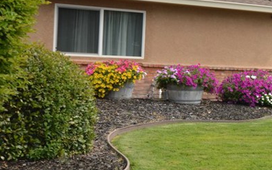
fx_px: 585
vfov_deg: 16.5
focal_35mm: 79
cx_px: 326
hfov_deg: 23.8
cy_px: 61
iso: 100
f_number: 9
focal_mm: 20
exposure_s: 1/200
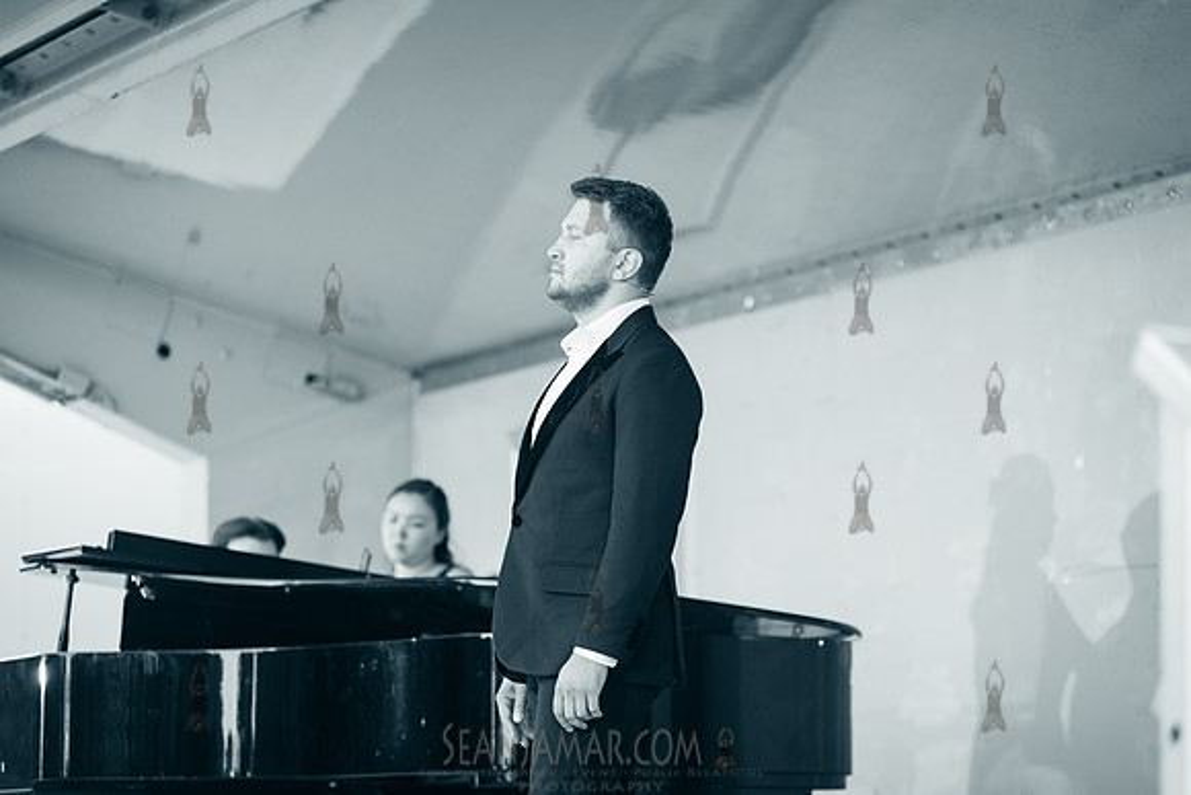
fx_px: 4467
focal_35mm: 135
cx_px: 596
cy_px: 398
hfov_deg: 15.2
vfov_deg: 10.2
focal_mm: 135
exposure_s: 1/250
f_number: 3.5
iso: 500
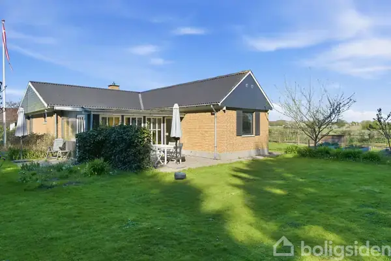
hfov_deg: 76.1
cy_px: 130
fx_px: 250
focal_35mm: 23
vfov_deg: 55.1
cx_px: 196
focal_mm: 15.1
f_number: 8
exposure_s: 1/250
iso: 200
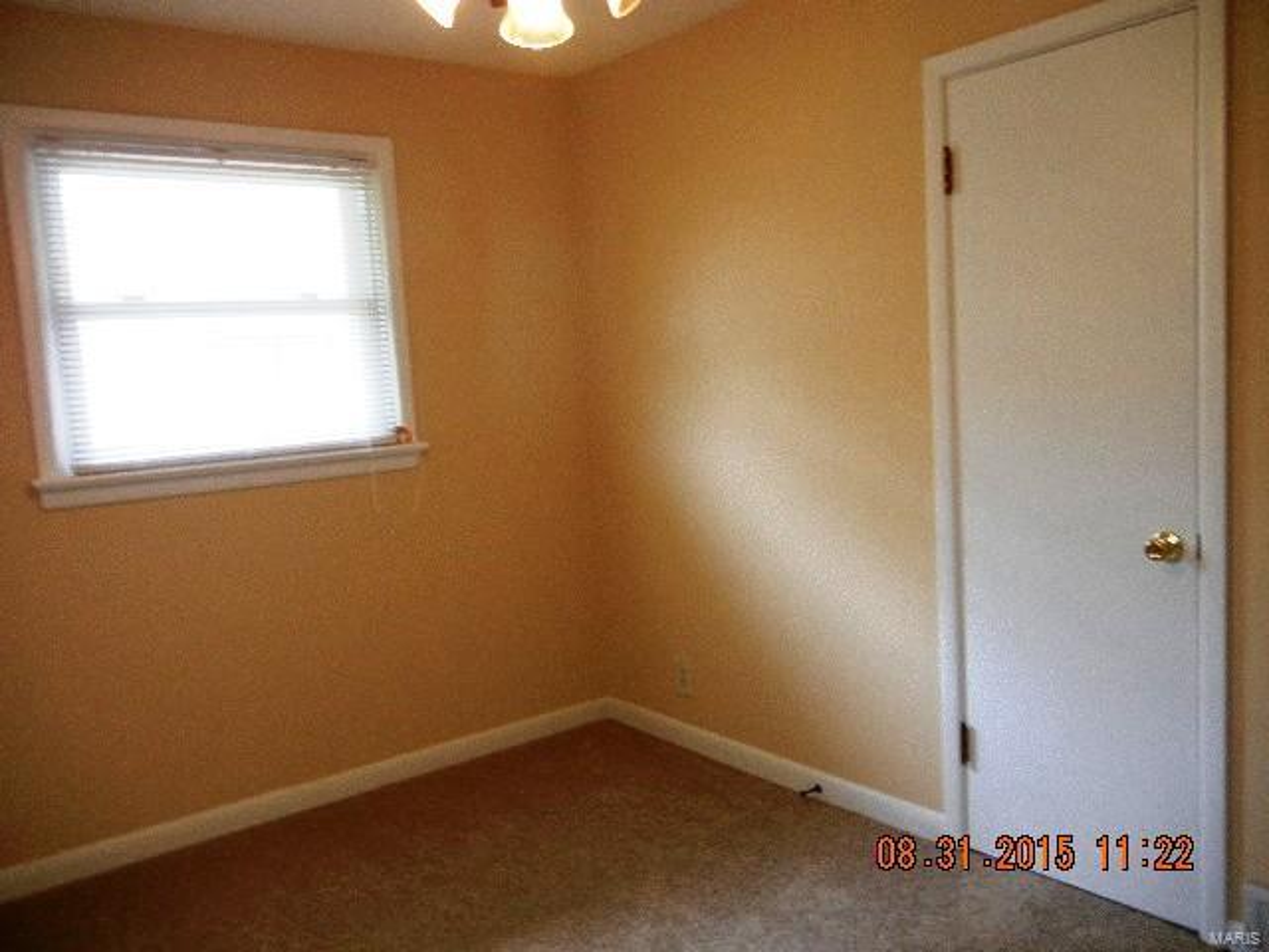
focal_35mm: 30
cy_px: 476
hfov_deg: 60.0
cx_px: 634
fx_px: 1100
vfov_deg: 46.8
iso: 293
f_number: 3.5
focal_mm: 5.4
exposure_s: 1/30
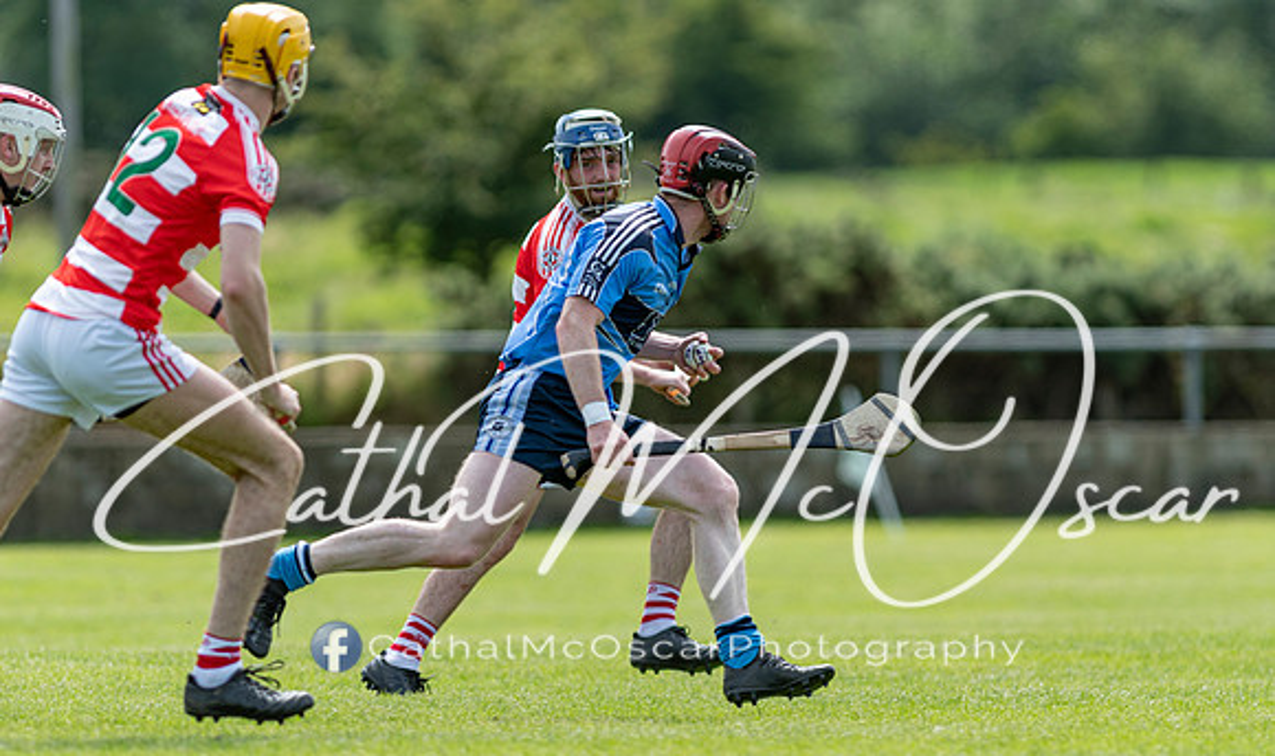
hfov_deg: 4.2
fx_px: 17450
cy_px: 405
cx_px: 678
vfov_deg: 2.5
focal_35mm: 509
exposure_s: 1/1600
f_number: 2.8
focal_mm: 300
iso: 110
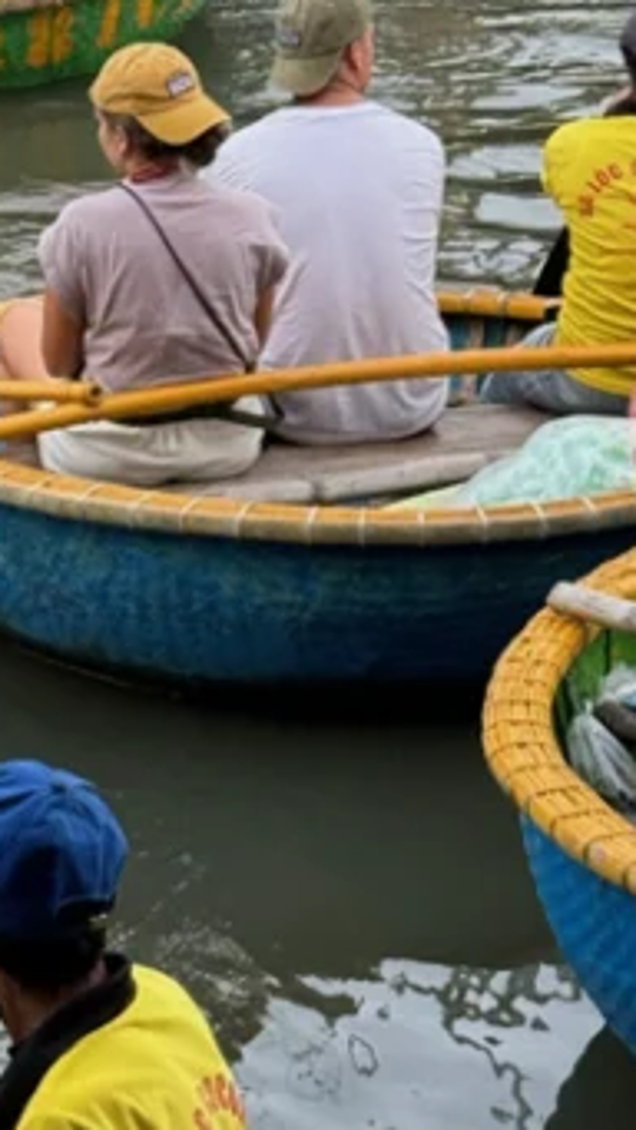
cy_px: 126
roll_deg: +0.9
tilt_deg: -13.8
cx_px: 298
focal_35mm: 157
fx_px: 4703
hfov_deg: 7.7
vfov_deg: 13.6
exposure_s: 1/155
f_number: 1.78
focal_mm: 6.76
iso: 50
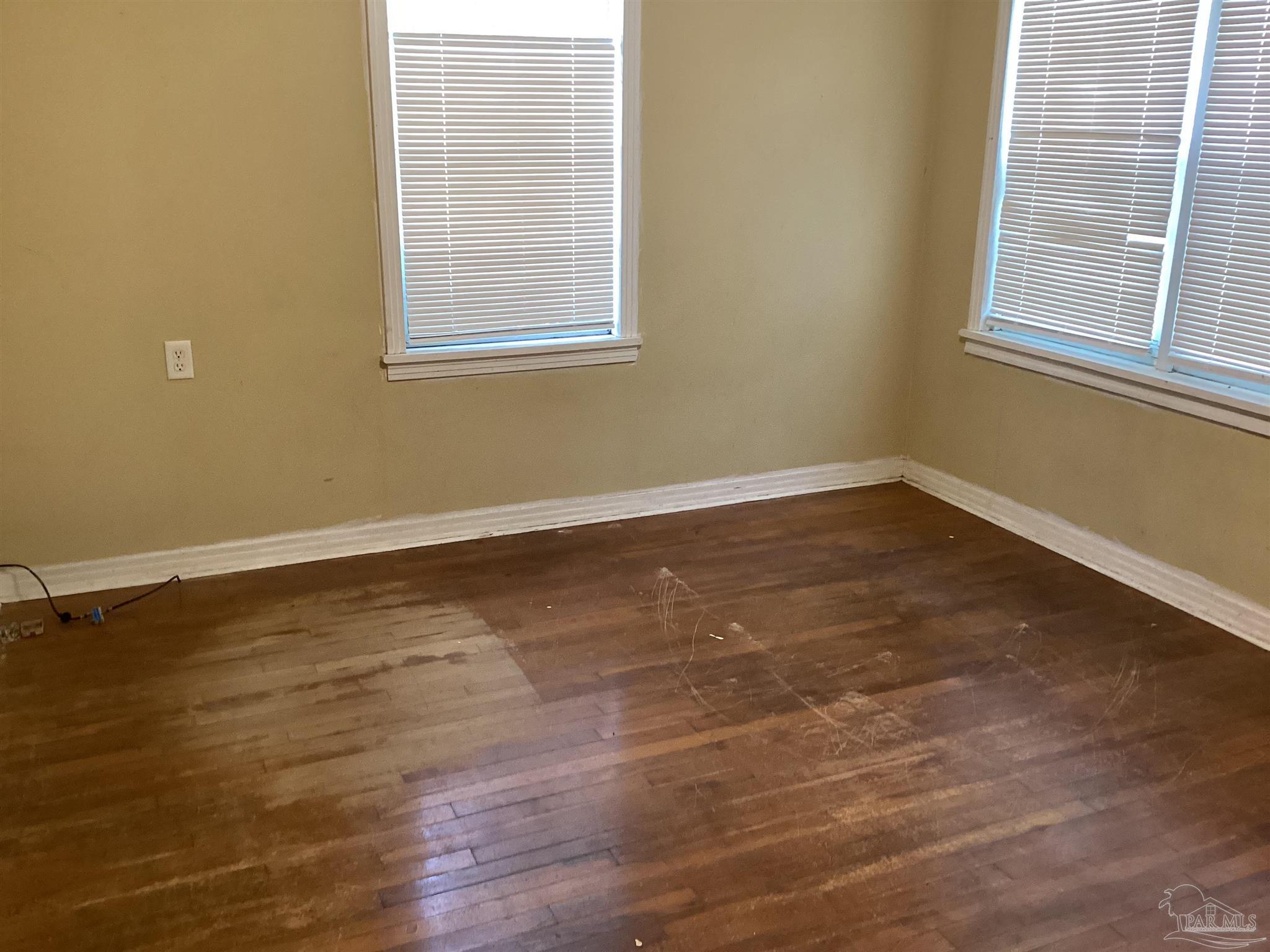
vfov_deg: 45.4
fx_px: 1137
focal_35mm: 31
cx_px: 635
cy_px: 476
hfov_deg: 58.4
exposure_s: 1/60
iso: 250
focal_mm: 3.3
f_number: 2.4
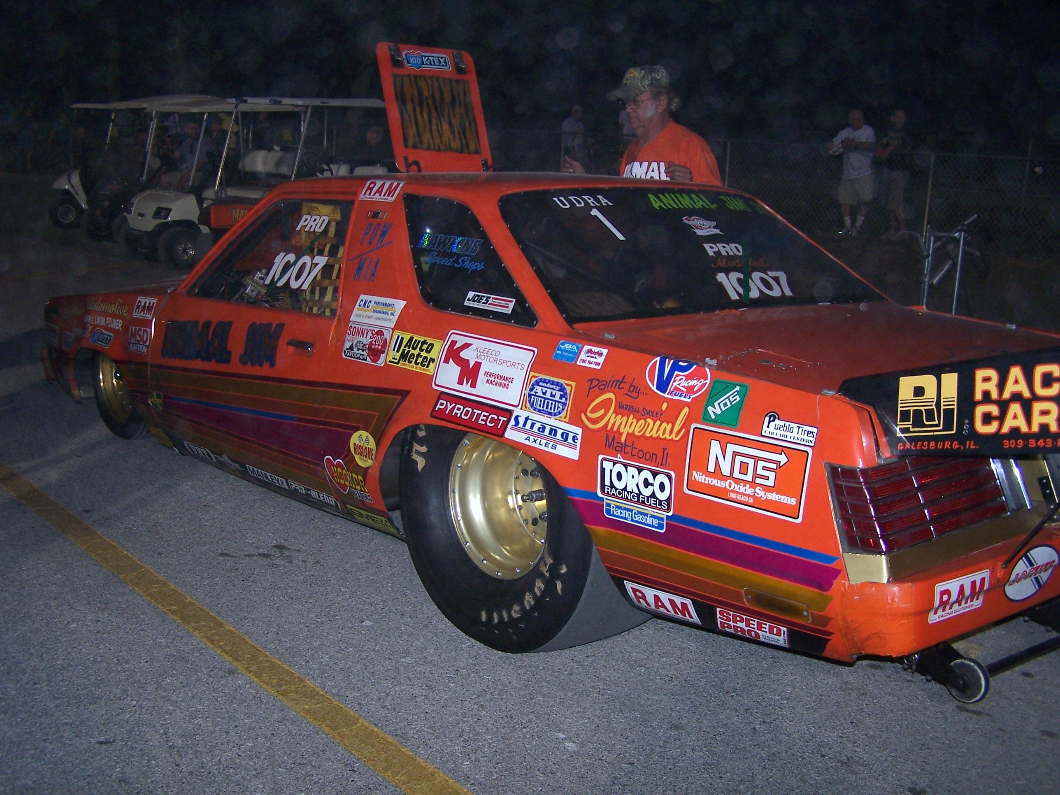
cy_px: 398
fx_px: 1164
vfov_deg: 37.7
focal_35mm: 38
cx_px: 530
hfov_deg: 49.0
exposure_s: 1/60
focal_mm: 6.3
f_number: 2.8
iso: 140
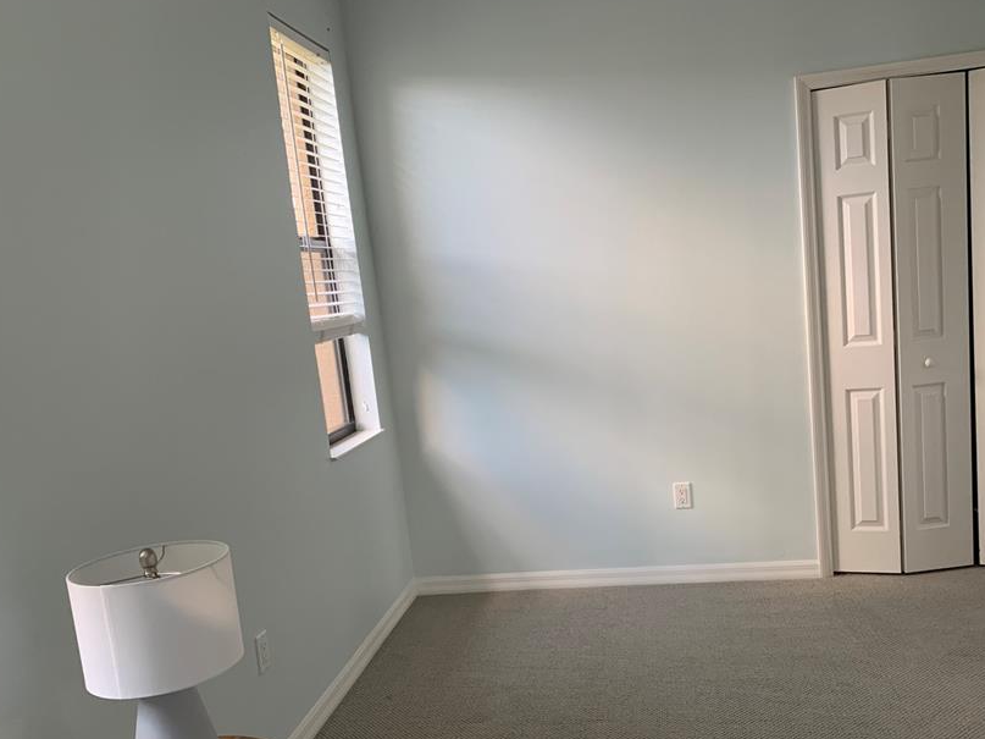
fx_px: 939
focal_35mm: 33
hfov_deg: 55.3
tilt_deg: -12.2
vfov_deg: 42.7
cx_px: 510
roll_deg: +5.7
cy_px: 452
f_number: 1.8
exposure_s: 1/60
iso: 125
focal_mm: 4.25
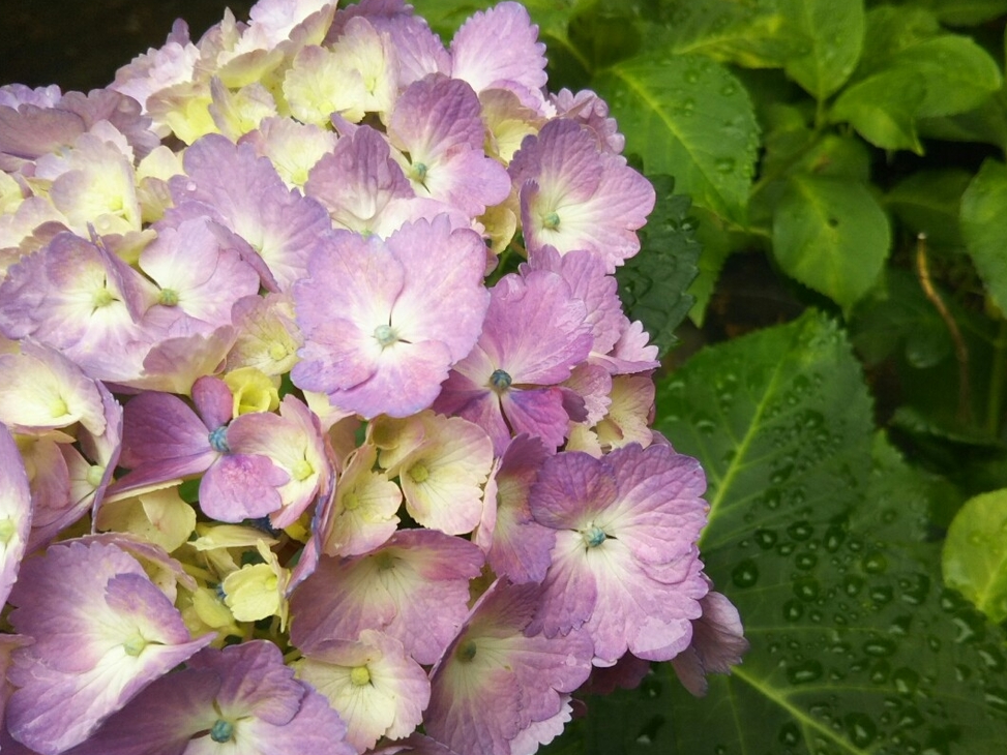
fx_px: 1076
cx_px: 560
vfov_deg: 38.6
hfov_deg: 50.0
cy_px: 423
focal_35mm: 37
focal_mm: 4
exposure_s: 1/120
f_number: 2.2
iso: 32
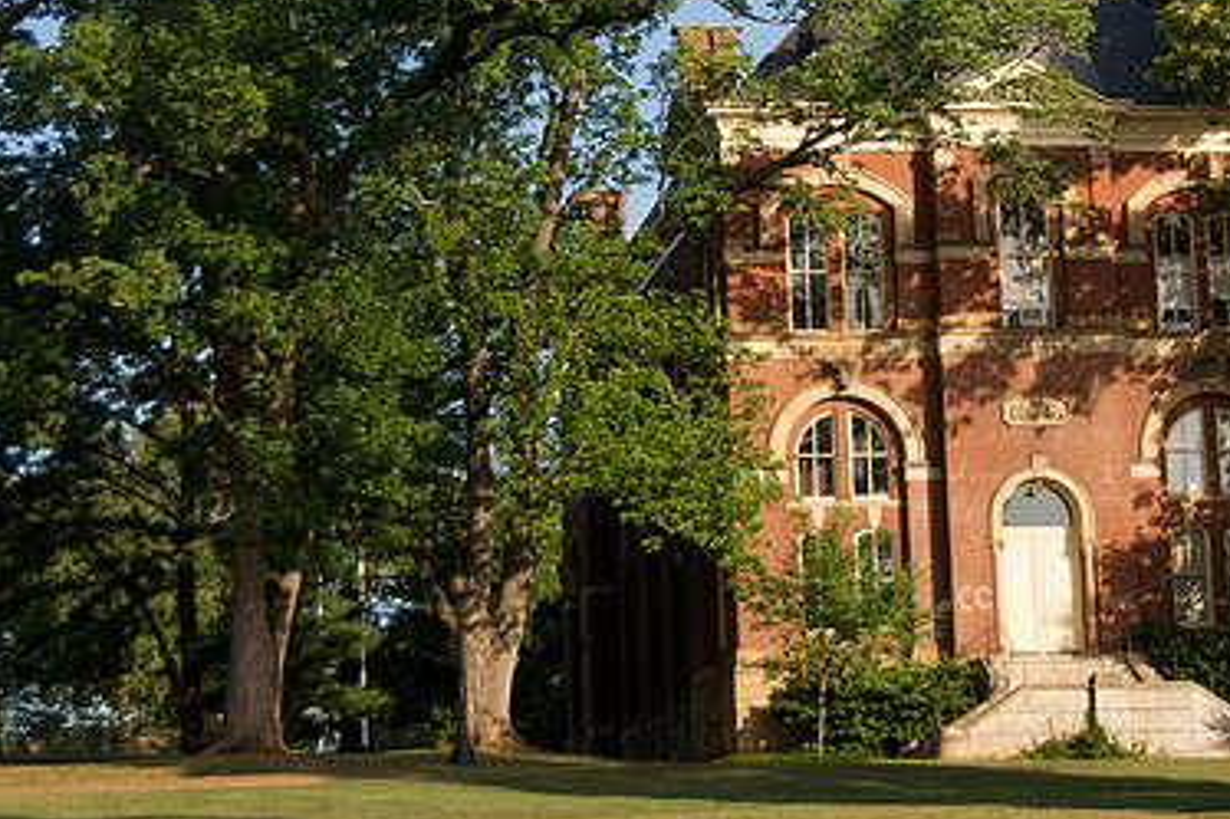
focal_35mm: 105
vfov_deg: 13.0
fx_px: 3578
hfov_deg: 19.5
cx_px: 789
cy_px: 322
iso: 800
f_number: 5.6
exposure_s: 1/2500
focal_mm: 45
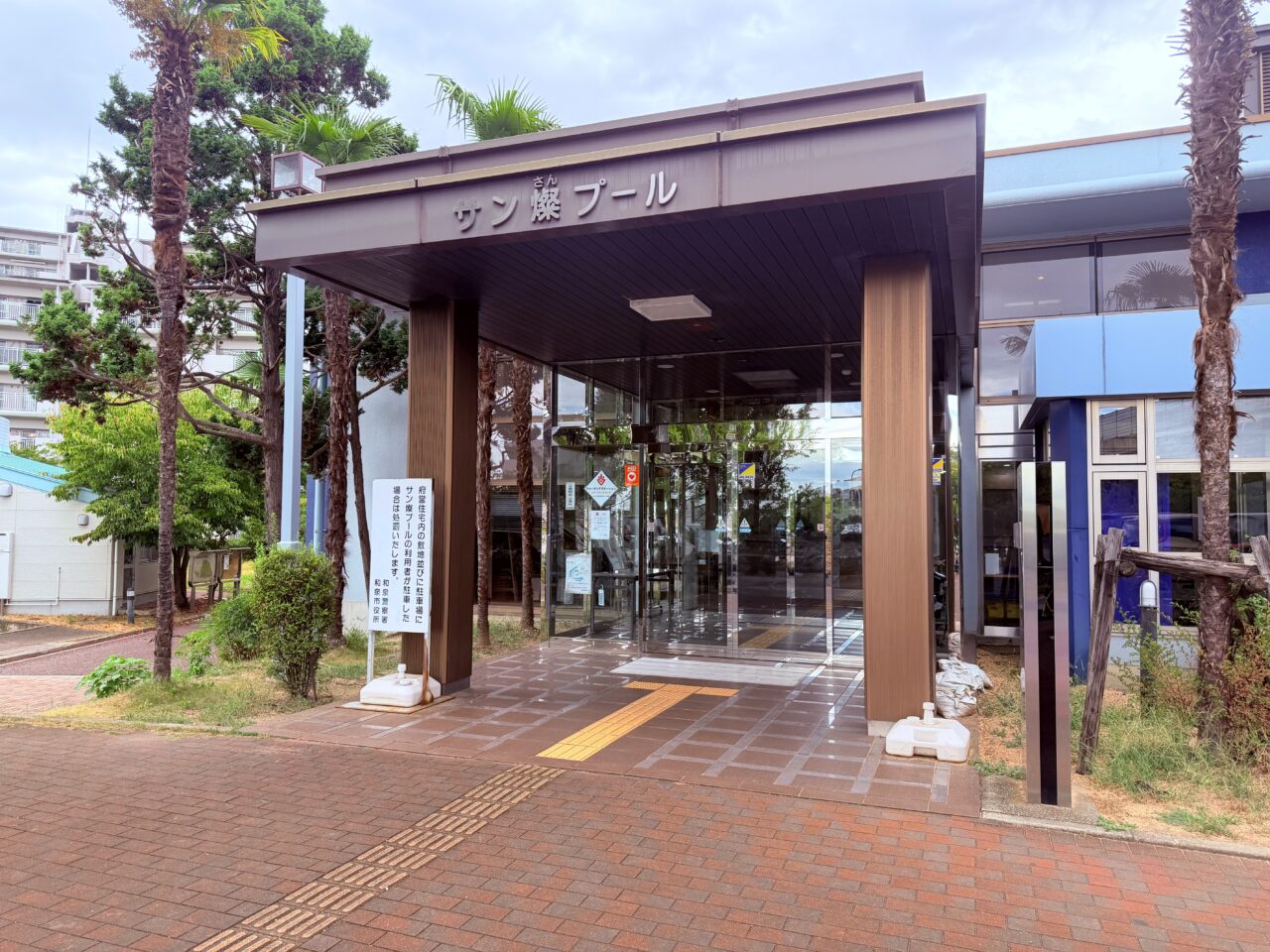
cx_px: 635
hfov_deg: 71.6
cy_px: 476
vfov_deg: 56.8
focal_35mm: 24
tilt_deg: +2.9
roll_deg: -0.8
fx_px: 881
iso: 100
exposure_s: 1/517
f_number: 1.78
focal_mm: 6.76
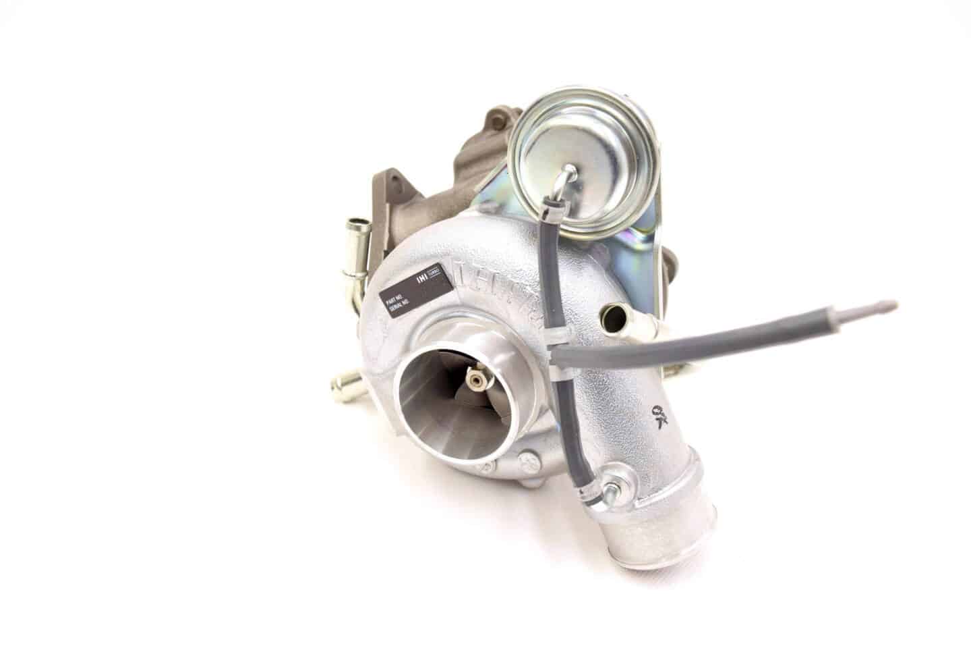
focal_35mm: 30
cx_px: 486
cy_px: 325
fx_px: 810
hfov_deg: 61.9
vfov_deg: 43.7
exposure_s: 1/125
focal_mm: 20
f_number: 5.6
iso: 400
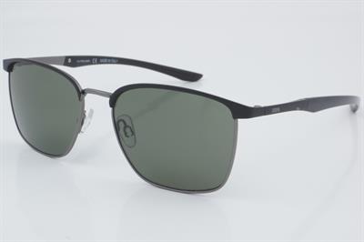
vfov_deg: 18.2
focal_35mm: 75
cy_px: 121
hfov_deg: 27.0
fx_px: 758
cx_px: 182
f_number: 32
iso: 100
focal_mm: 50
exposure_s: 1/3
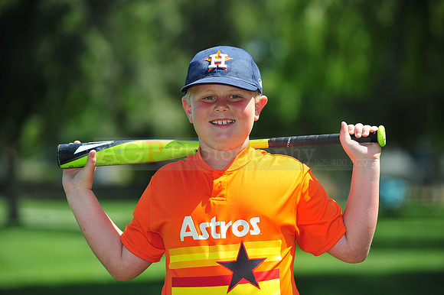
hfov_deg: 11.1
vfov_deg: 7.4
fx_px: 2280
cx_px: 222
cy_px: 148
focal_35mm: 185
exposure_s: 1/1250
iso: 200
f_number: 4.5
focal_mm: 185
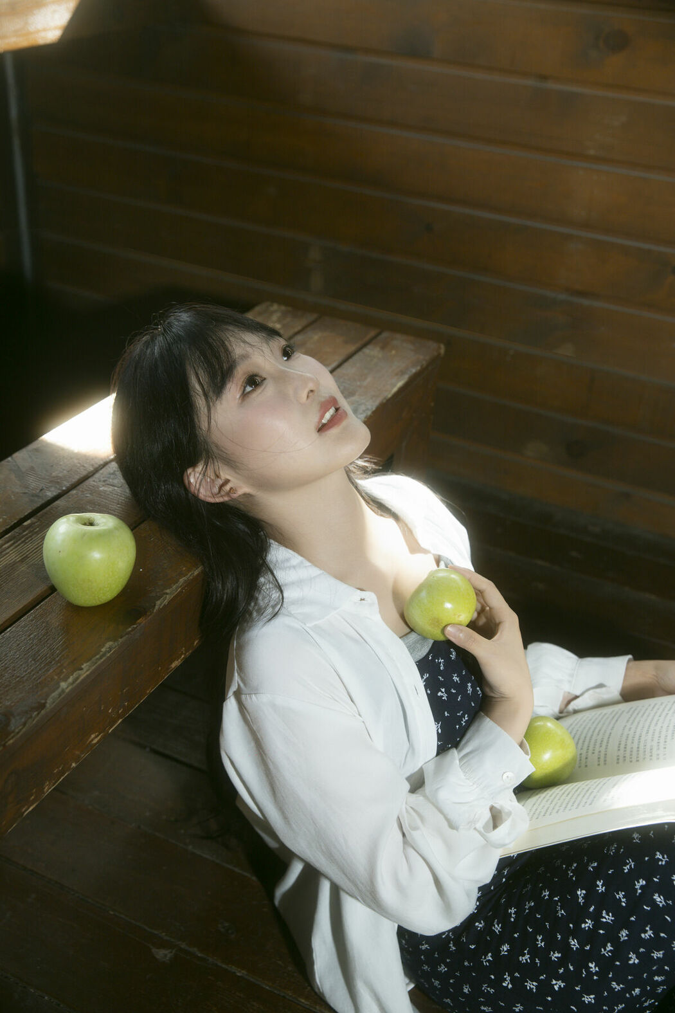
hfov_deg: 34.2
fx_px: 1097
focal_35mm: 39
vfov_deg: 49.6
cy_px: 506
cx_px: 338
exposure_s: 1/125
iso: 500
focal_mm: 39
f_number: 4
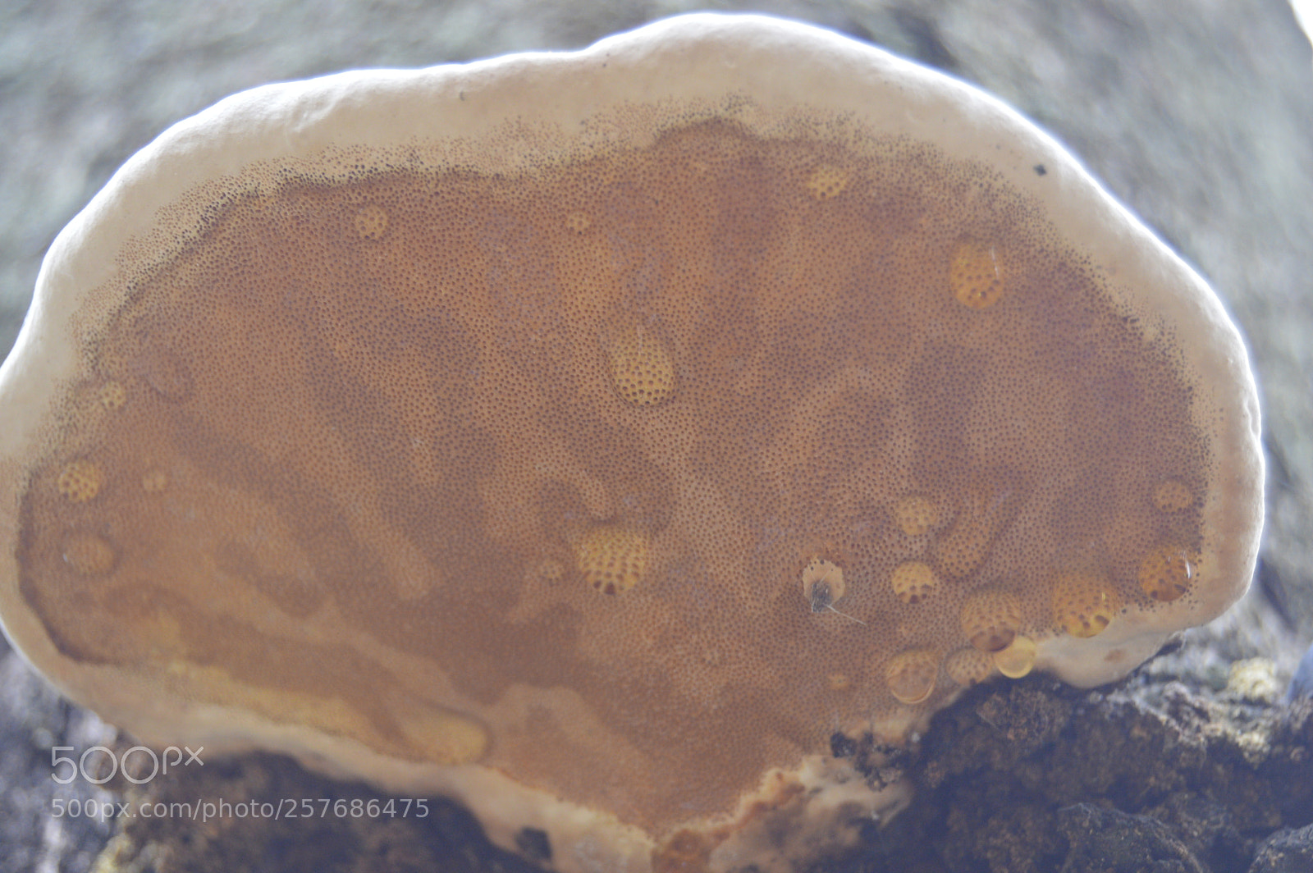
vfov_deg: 16.5
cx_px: 656
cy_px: 436
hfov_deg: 24.6
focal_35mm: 82
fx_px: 3006
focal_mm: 55
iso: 800
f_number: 5.6
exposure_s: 1/60
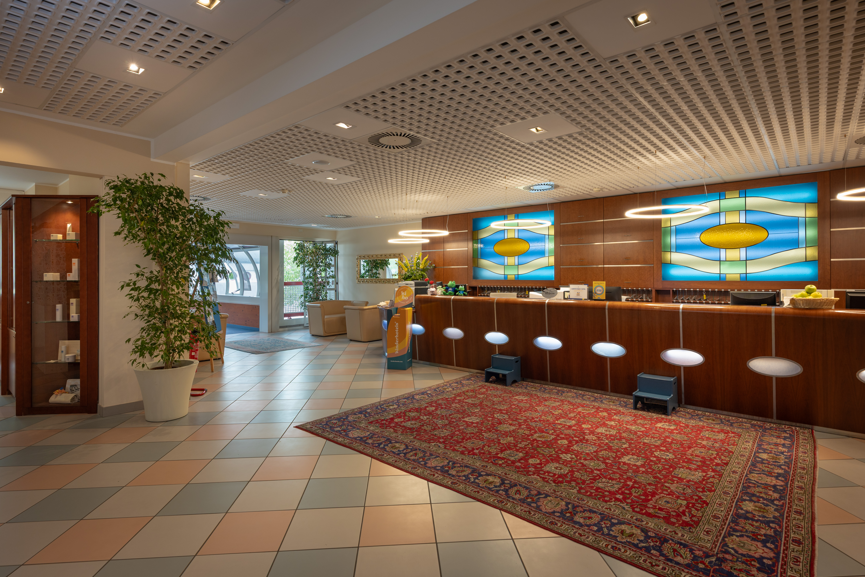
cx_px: 432
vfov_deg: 67.4
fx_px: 432
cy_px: 288
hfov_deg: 90.0
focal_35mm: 18
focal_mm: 18
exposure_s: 1/8
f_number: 7.1
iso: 100
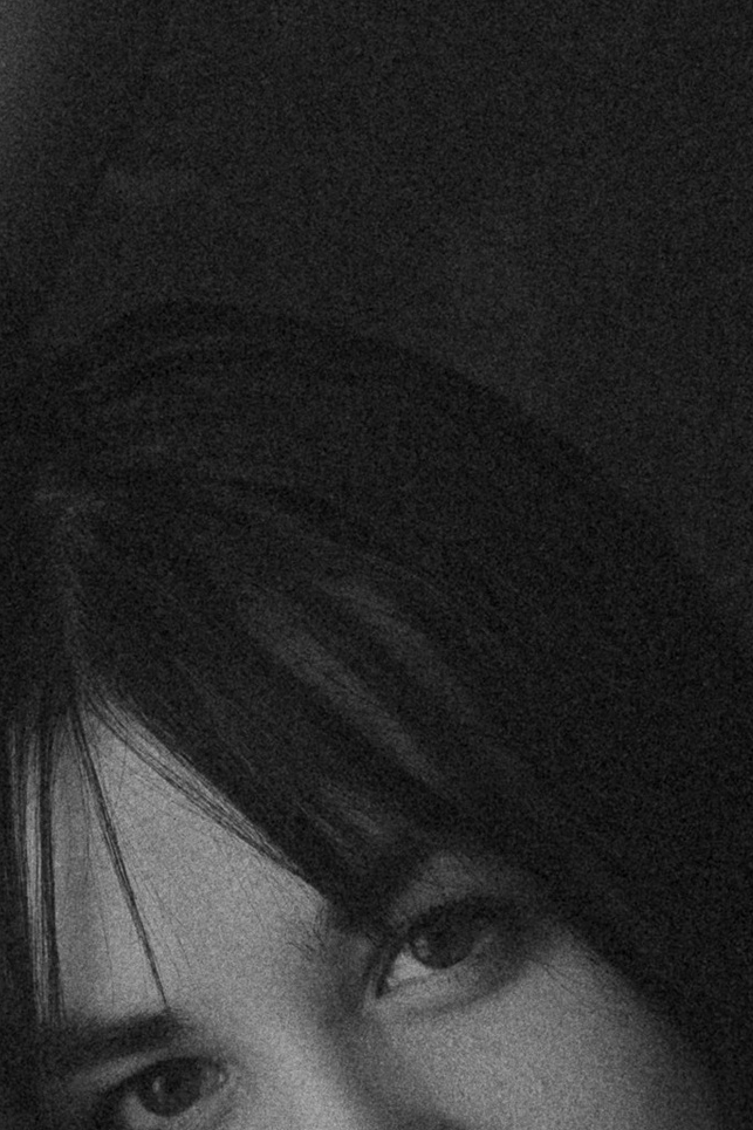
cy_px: 1465
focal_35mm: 191
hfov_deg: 7.1
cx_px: -116
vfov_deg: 10.5
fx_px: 5994
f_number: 4.5
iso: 1250
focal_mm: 32
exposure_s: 1/320
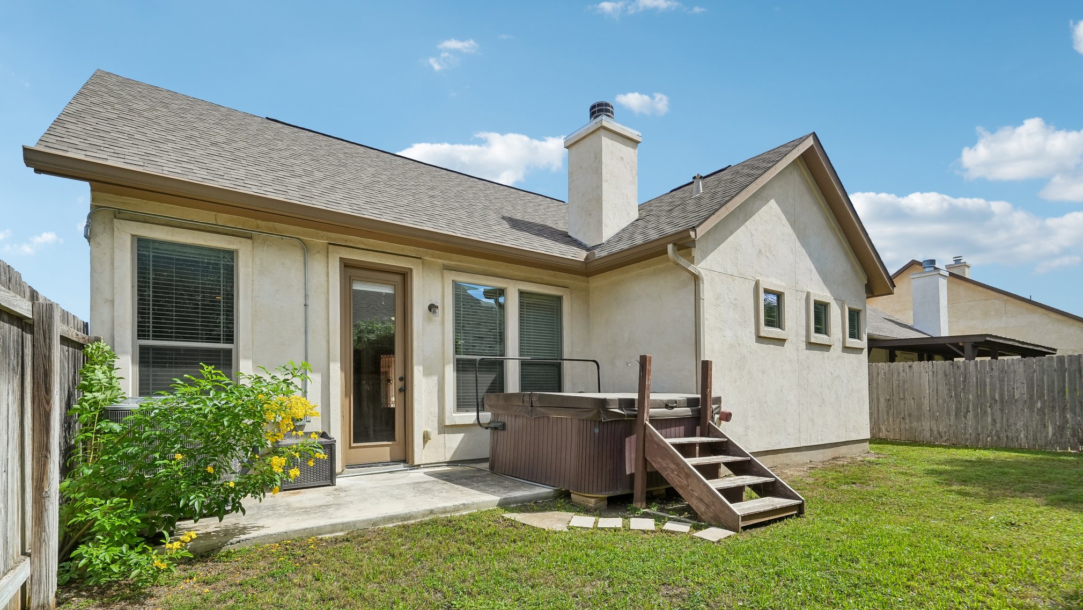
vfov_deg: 63.4
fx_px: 488
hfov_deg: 95.9
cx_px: 539
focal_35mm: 17
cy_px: 366
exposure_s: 1/1250
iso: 500
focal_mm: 16
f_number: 8
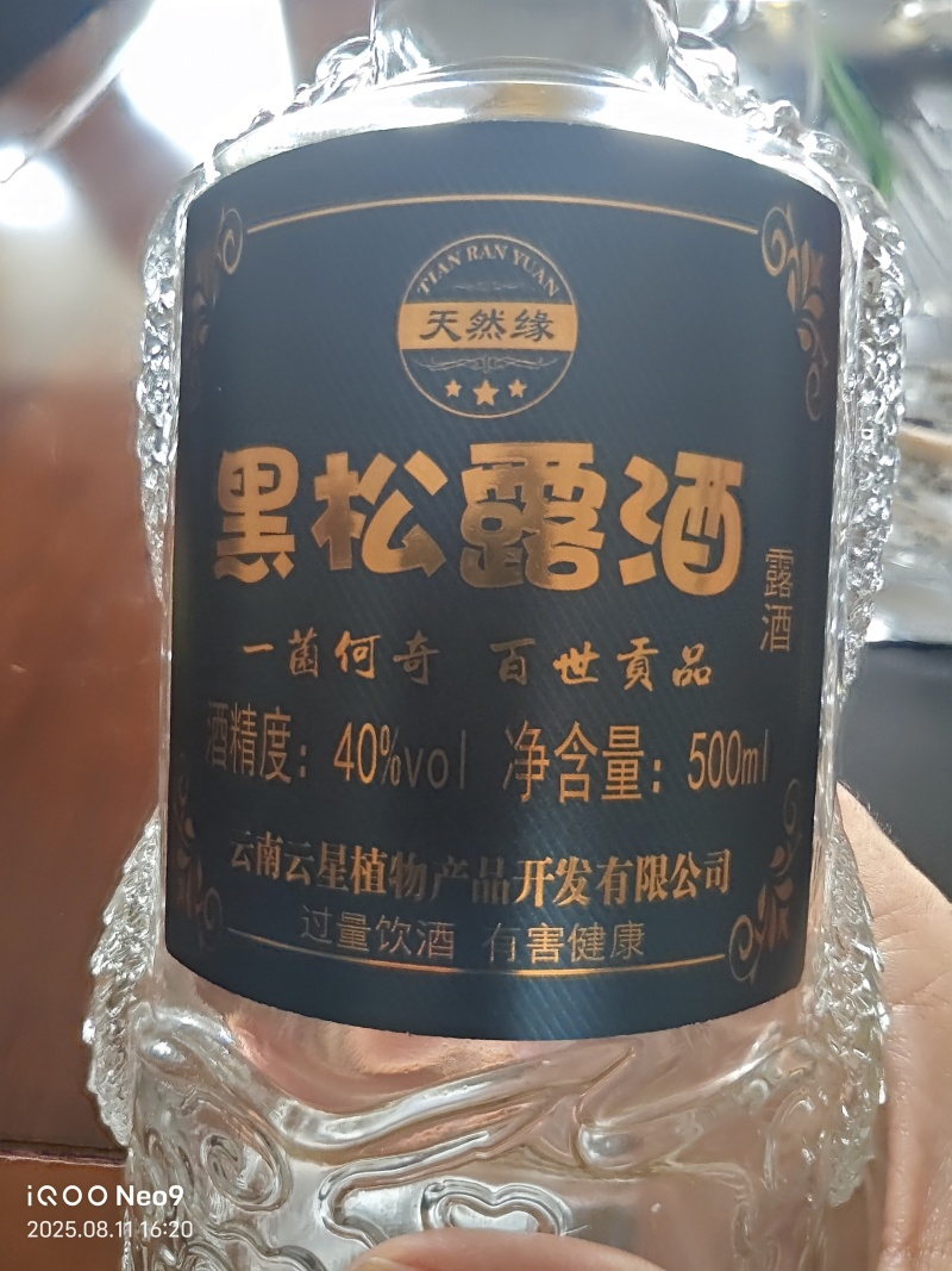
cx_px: 476
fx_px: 844
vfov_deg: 73.9
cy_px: 636
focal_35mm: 23
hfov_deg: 58.9
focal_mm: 5.56
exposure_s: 1/100
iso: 939
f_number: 1.88
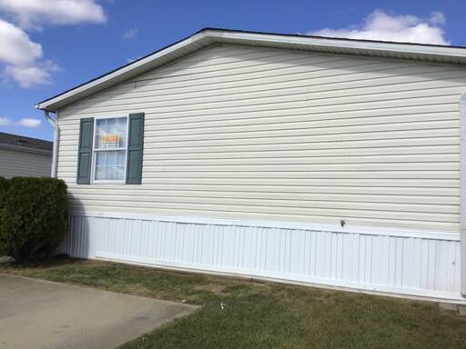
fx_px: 417
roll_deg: -1.2
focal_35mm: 31
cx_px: 233
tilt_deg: +4.8
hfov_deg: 58.4
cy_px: 174
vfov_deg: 45.4
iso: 25
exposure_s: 1/2092
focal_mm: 3.3
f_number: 2.4
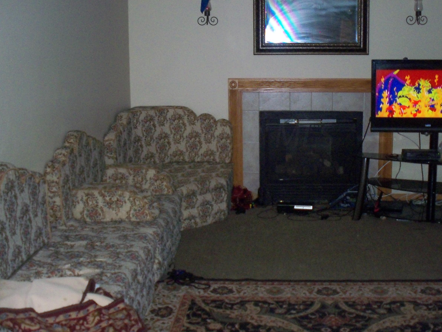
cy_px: 136
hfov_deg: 39.4
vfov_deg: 30.2
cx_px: 279
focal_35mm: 48
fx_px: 613
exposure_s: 1/60
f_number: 3.5
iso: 320
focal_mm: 6.3
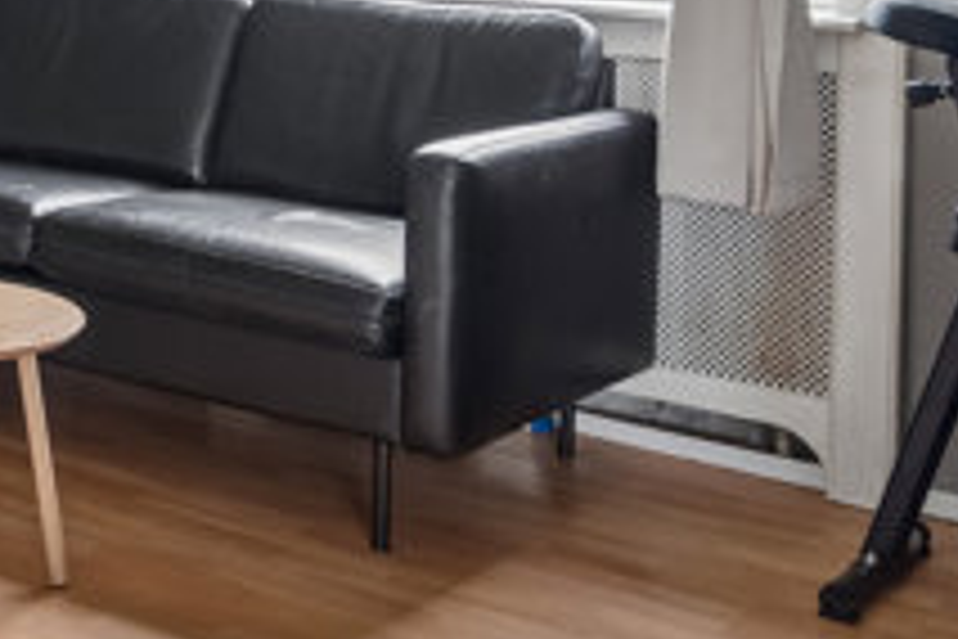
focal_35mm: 64
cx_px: -225
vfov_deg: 20.1
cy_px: -97
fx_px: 1703
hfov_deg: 27.3
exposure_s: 1/50
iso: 400
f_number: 4
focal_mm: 17
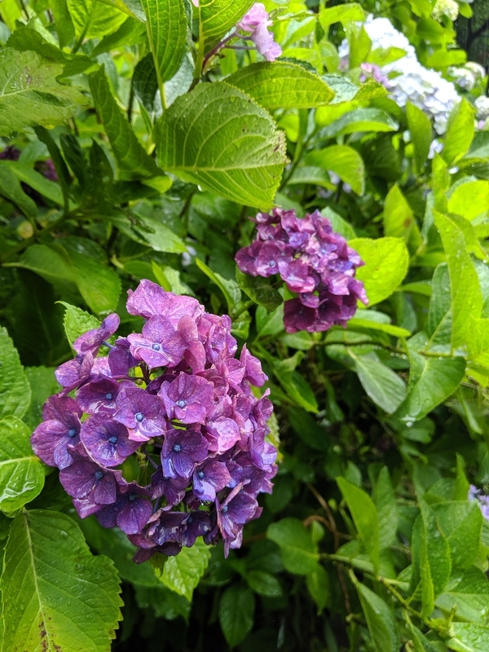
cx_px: 244
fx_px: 509
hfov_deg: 51.4
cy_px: 326
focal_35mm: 27
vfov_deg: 65.3
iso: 52
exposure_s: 1/55.9
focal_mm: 4.44
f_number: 1.8
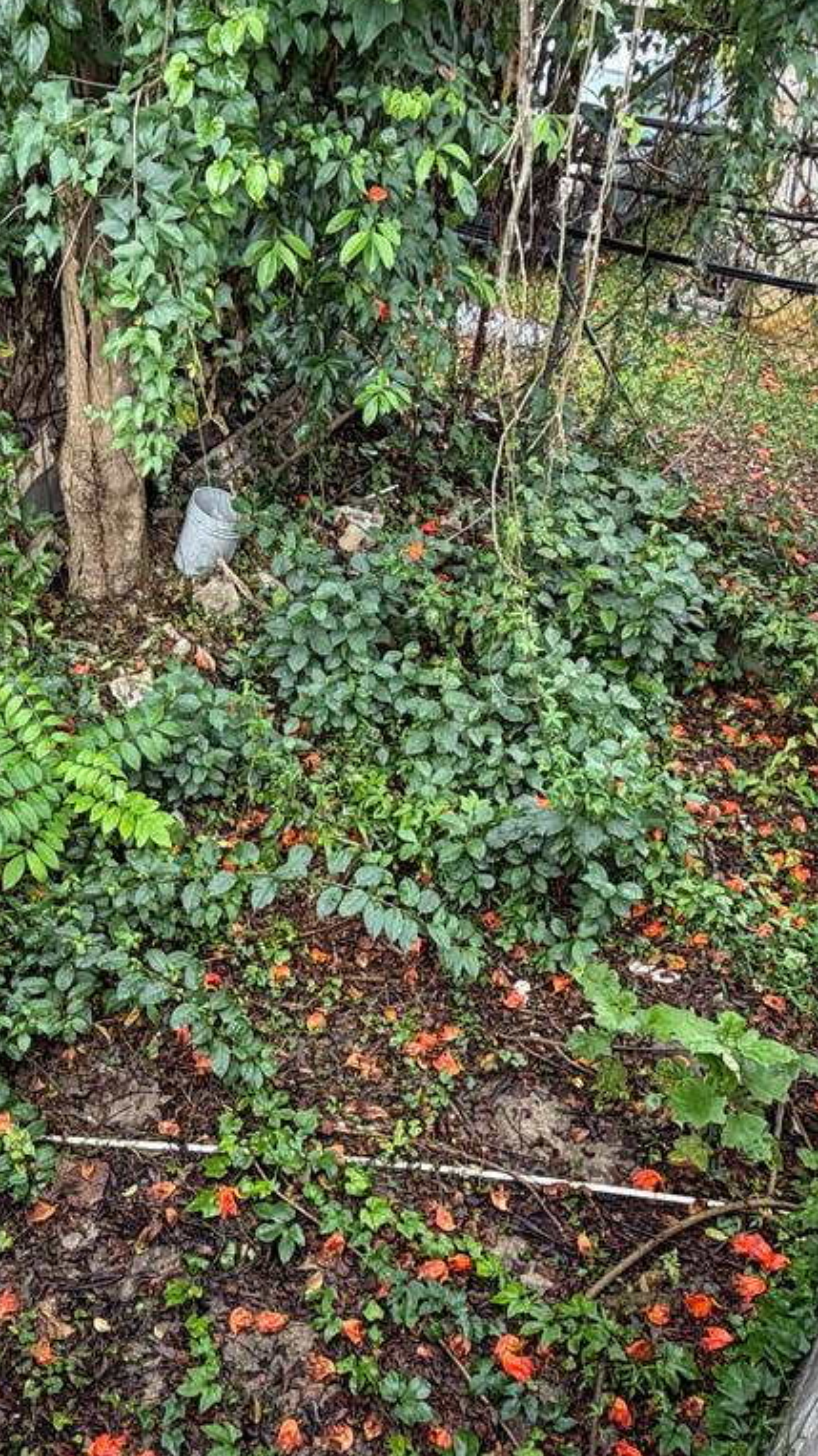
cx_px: 257
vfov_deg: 61.0
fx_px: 1234
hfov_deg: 36.2
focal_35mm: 32
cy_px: 769
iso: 80
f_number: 2.2
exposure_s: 1/121
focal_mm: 2.22
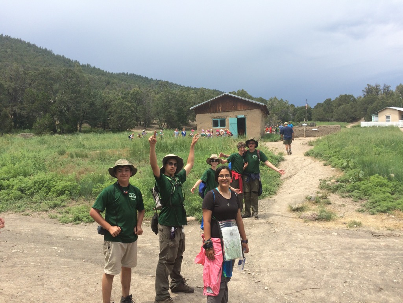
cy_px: 152
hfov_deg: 61.7
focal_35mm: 29
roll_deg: +1.2
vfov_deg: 48.2
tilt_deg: -1.2
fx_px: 338
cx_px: 202
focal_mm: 4.15
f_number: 2.2
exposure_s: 1/1282
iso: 32
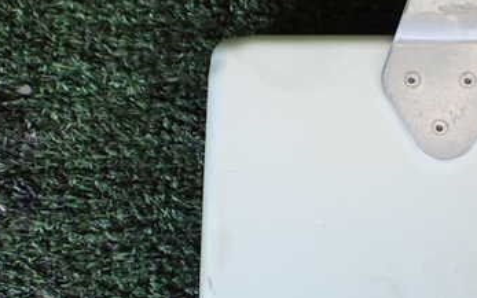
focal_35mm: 55
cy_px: 165
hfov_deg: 36.1
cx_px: 353
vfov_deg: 23.6
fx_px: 715
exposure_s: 1/125
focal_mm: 5.4
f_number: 2.3
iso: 640
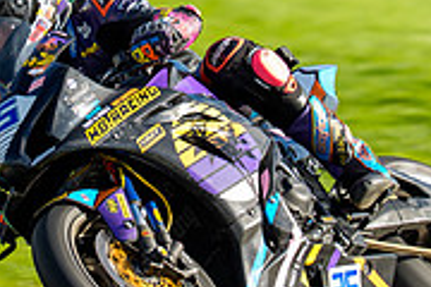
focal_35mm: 1386
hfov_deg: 1.5
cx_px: 206
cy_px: -29
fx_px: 16592
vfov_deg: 1.0
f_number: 5
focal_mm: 400
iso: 125
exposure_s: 1/320
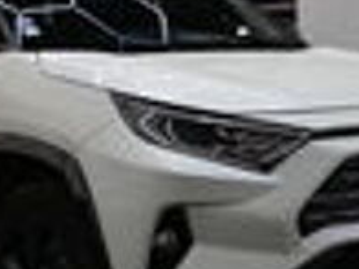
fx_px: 964
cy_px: 66
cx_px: 154
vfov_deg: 15.8
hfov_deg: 21.1
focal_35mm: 93
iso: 320
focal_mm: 19
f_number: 4
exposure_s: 1/60
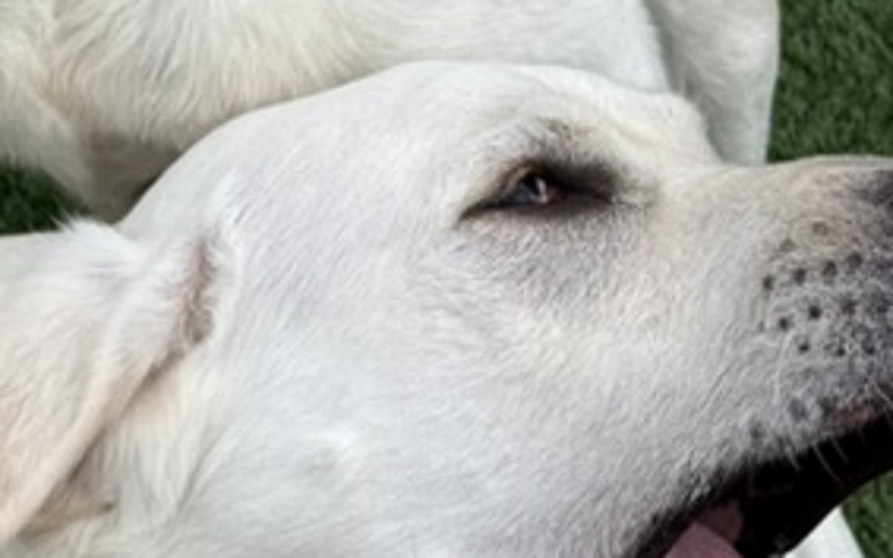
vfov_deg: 7.1
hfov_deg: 11.2
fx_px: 4479
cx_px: -136
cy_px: -183
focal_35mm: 184
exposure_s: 1/1754
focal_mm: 6.76
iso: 64
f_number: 1.78
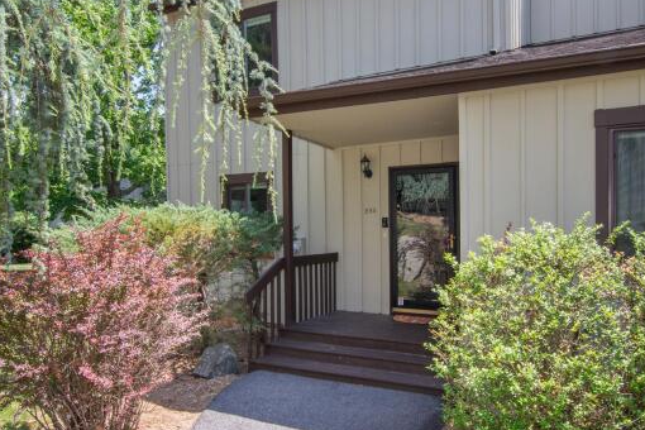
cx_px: 363
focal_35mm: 24
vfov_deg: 52.1
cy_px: 171
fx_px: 436
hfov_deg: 72.6
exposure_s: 1/125
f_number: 14
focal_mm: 11.5
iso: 500
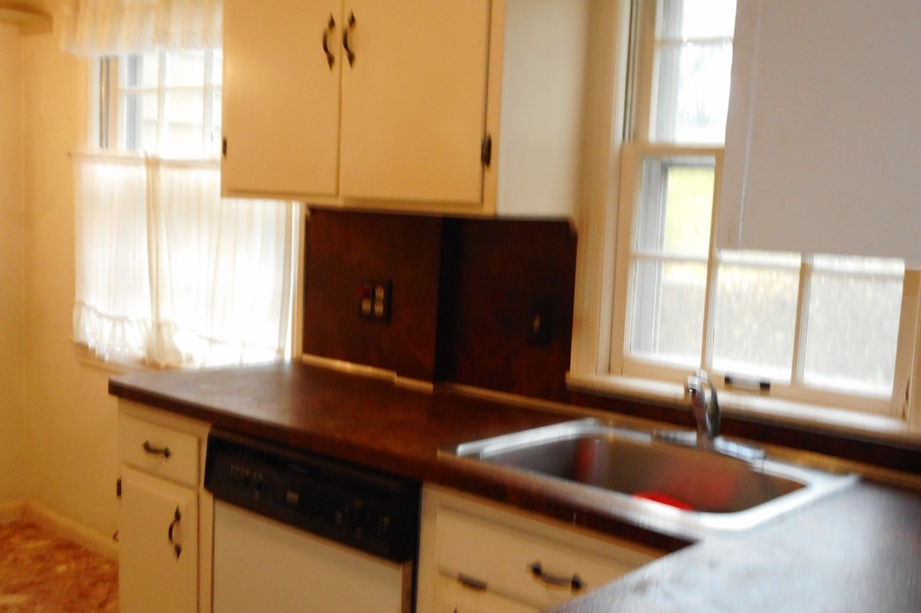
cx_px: 468
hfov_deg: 44.5
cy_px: 341
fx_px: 1125
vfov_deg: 30.5
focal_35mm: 44
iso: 400
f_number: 4.5
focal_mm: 6.9
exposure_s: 1/30
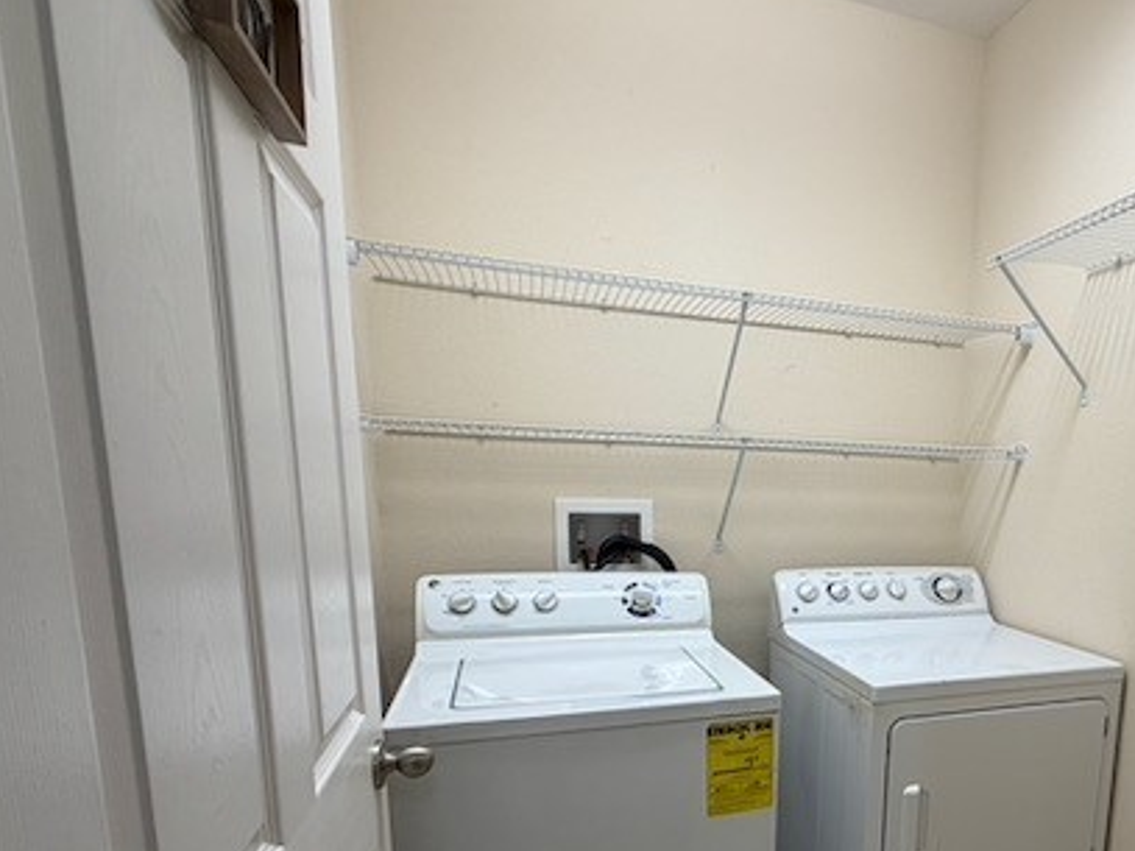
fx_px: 721
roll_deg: -1.7
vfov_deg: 59.0
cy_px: 597
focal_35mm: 22
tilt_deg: -9.5
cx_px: 812
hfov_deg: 72.5
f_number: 2.2
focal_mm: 2.22
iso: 125
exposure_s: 1/98
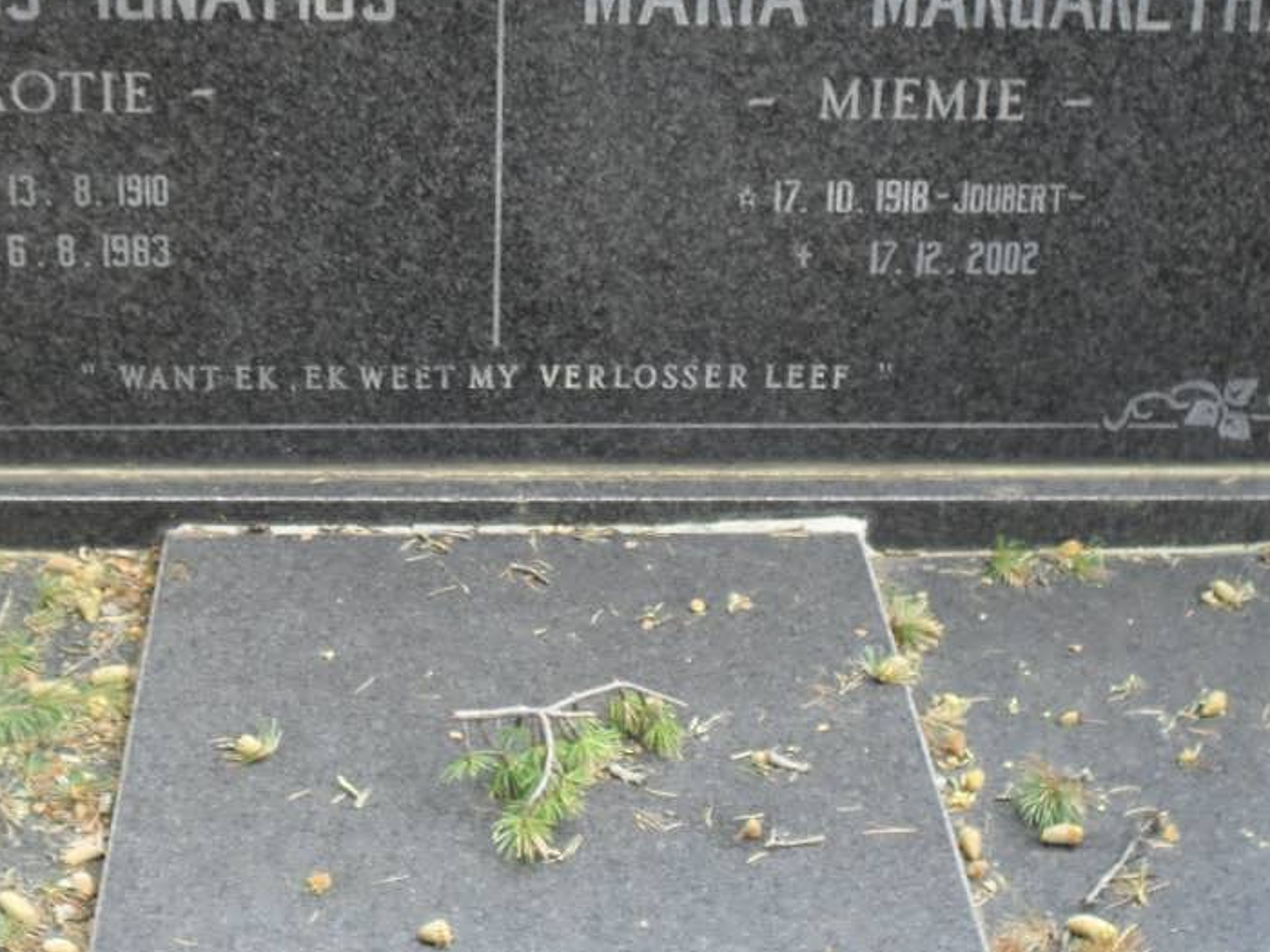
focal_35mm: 84
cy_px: 359
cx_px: 474
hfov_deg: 23.2
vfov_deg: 17.5
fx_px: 3082
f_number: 3.9
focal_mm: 8.7
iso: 100
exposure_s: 1/90
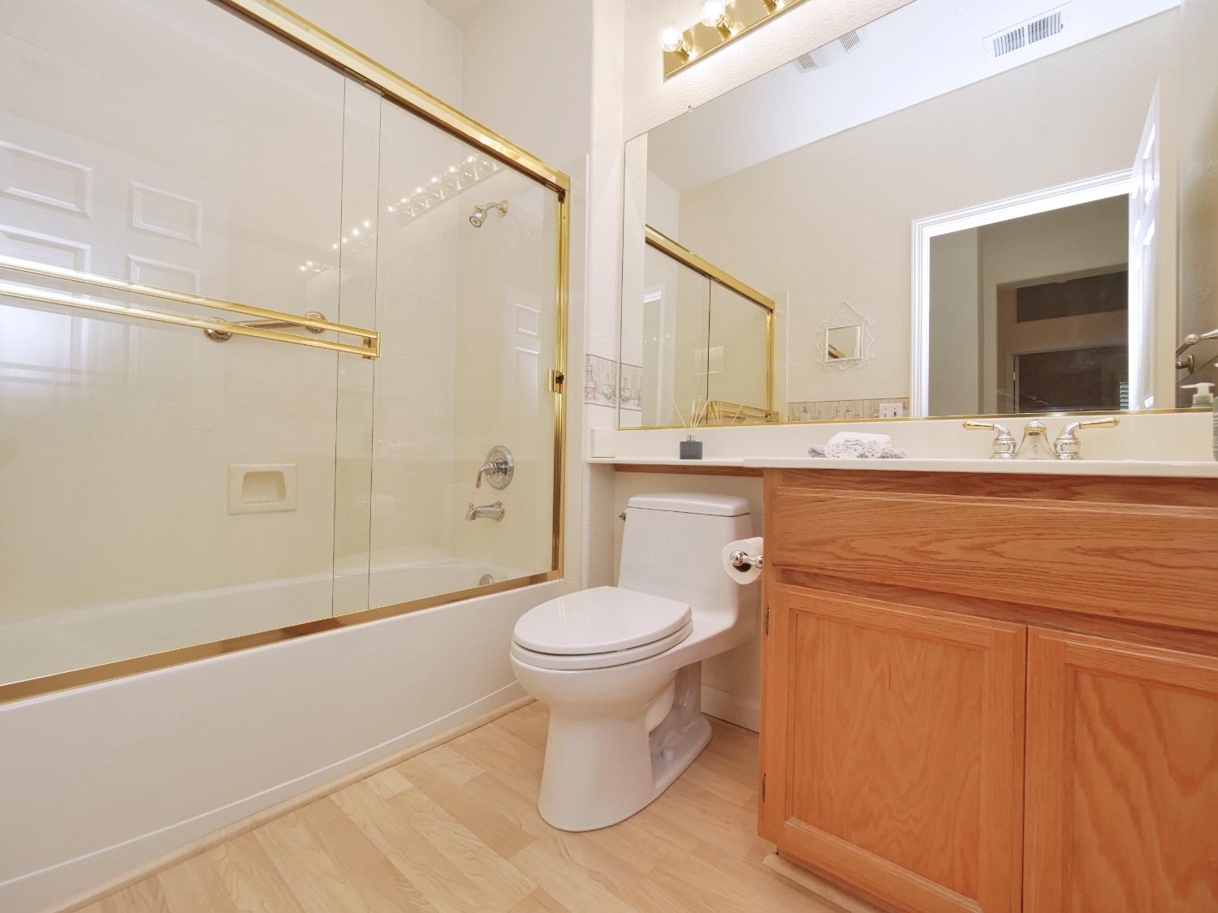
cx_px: 609
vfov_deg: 85.7
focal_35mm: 14
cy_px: 456
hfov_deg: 102.1
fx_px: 493
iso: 800
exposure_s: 1/160
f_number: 5.6
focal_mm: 7
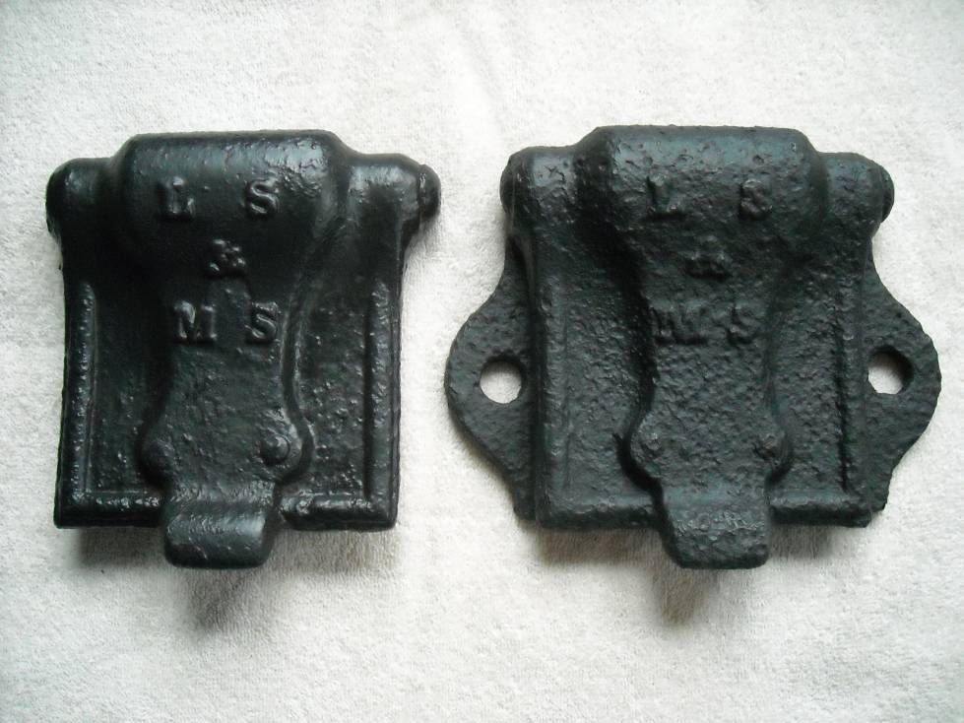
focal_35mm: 35
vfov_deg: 40.7
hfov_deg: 52.6
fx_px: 975
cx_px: 482
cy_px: 362
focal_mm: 5.7
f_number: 2.8
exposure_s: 1/61
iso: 800
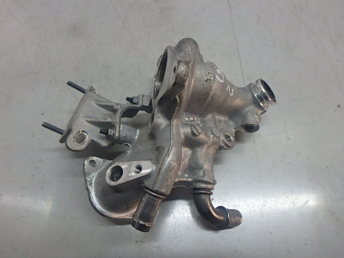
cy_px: 129
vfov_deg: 63.4
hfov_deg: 79.0
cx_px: 172
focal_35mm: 21
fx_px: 209
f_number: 3.5
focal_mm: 3.7
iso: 200
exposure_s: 1/50
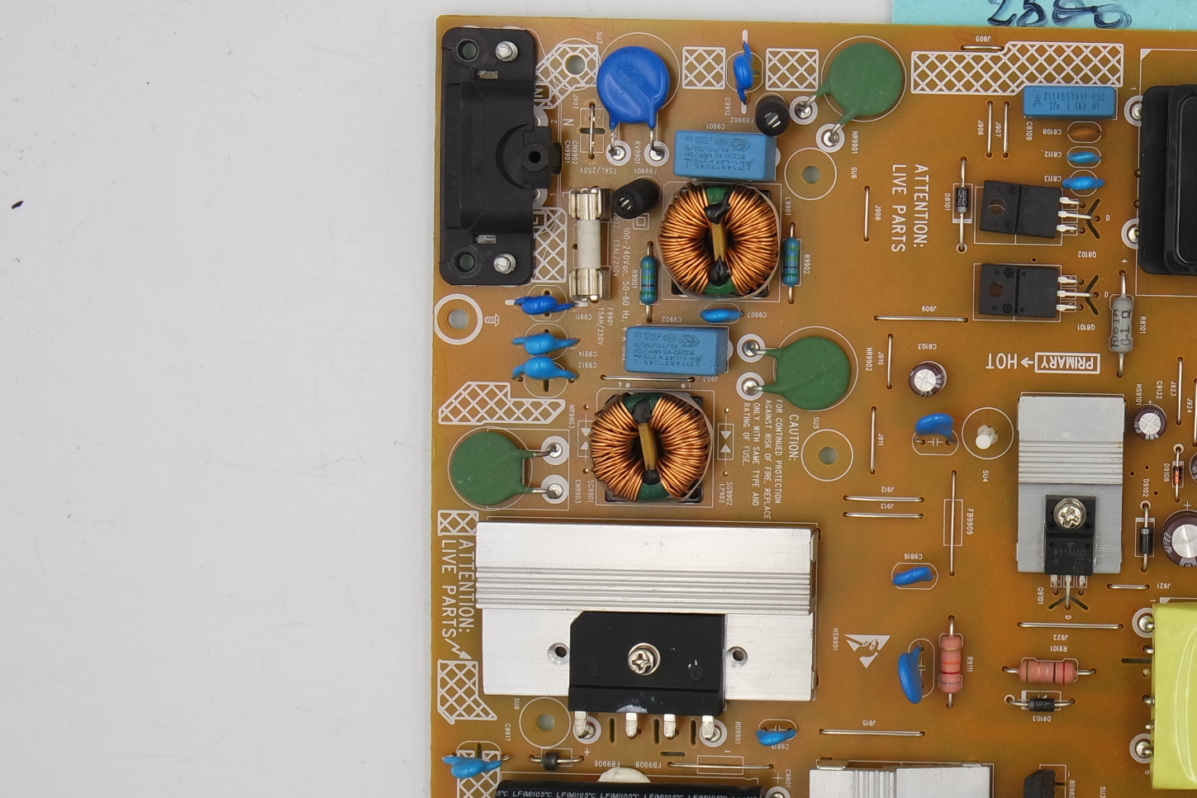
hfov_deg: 25.6
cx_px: 1146
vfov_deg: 17.9
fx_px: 2527
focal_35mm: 76
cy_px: 349
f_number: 5.6
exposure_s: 1/100
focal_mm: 14
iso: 160
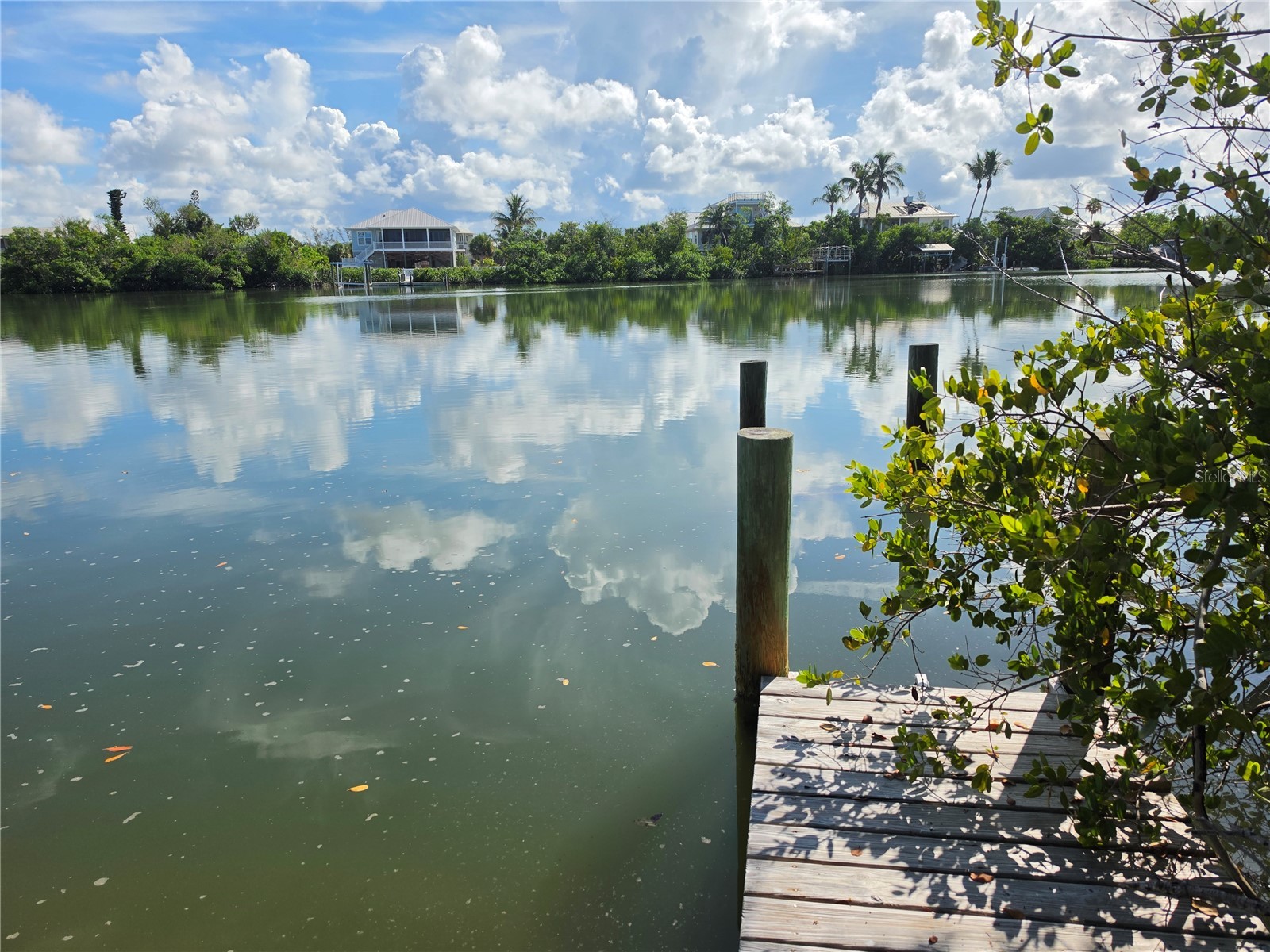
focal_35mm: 23
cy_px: 476
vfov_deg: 58.9
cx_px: 635
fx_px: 844
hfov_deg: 73.9
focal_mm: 6.5
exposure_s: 1/7939
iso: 40
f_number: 1.4
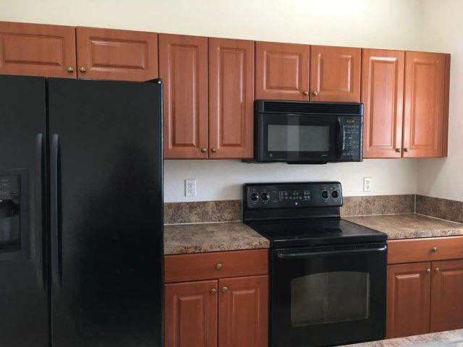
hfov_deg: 61.7
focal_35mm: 29
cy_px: 174
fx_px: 388
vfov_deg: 48.2
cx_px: 232
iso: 100
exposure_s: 1/15
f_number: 2.2
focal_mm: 4.15
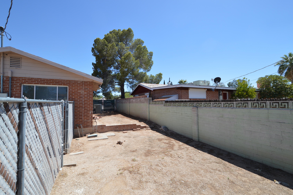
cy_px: 98
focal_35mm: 15
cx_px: 146
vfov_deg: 77.2
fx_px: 122
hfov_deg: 100.4
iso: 100
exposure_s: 1/200
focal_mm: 10
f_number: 7.1
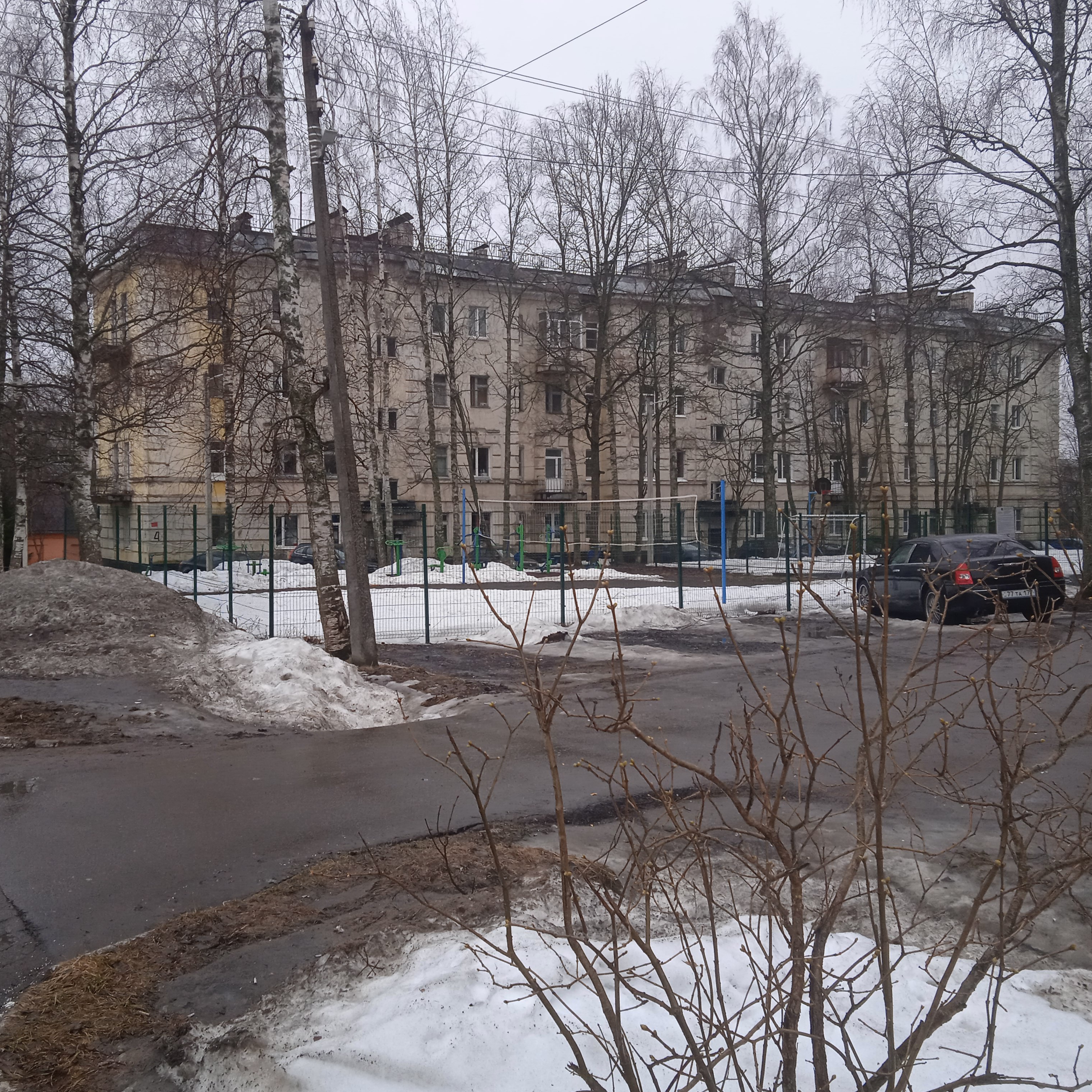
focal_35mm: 34
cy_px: 545
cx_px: 512
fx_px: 1213
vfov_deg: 48.5
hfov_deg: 48.4
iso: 195
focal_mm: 3.43
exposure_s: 1/100
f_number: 2.2
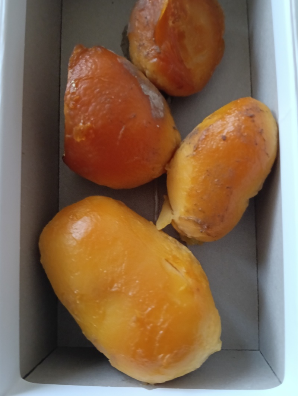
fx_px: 309
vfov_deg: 65.3
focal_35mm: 27
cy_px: 198
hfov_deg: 51.5
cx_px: 149
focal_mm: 3.98
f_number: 1.8
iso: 1000
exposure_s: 1/25
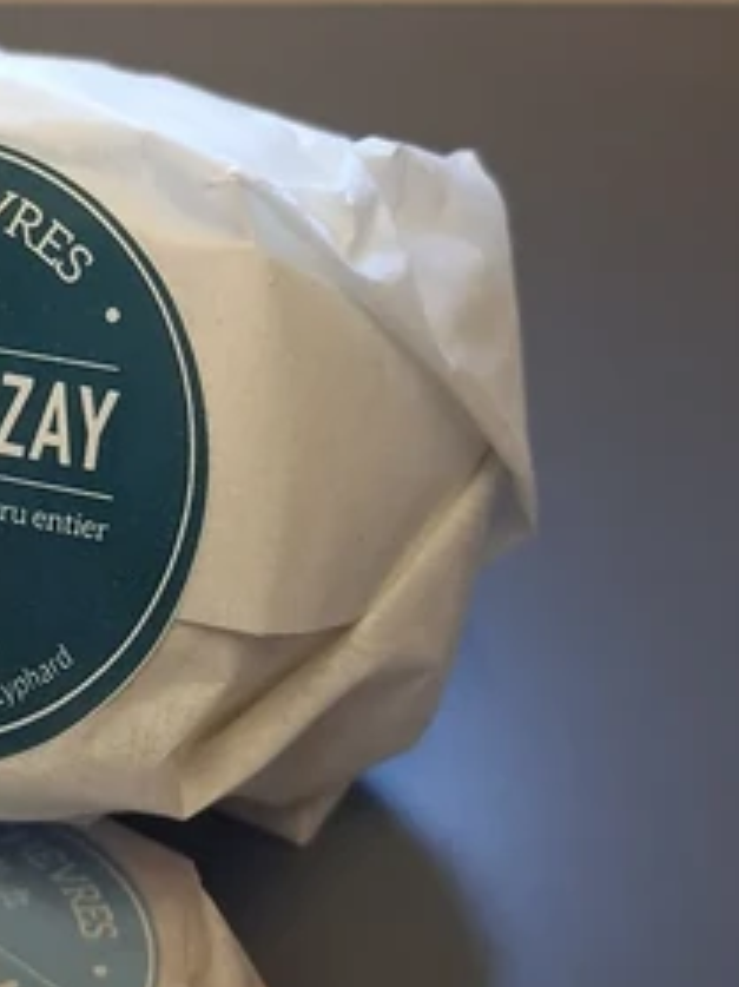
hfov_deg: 24.5
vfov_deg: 32.8
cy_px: 287
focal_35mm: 58
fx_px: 1652
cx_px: 74
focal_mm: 4
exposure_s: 1/50
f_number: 1.8
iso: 500
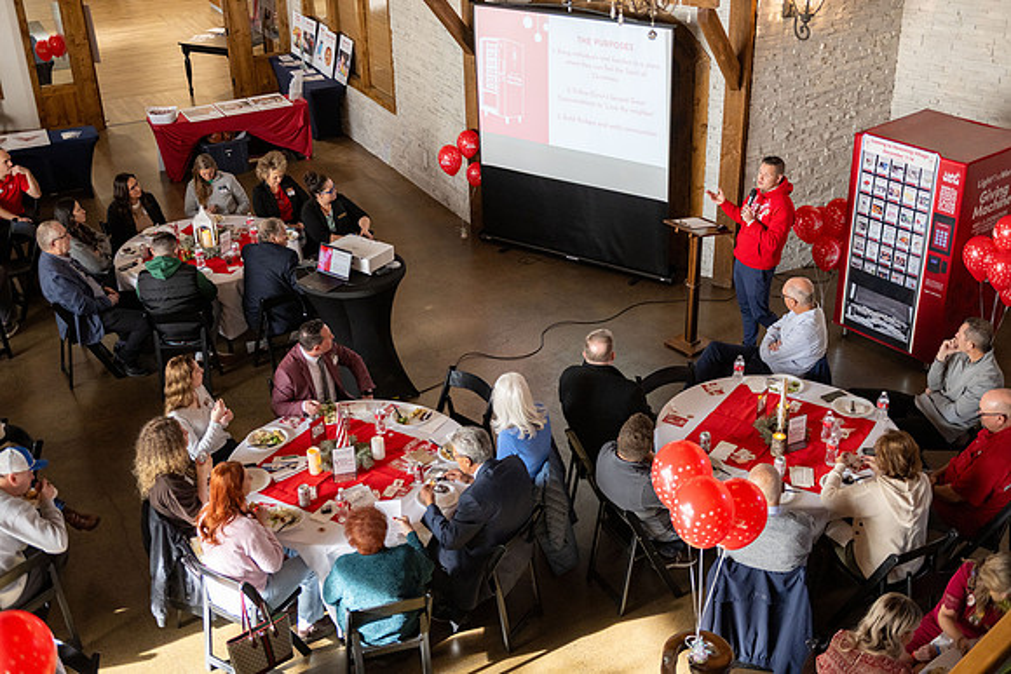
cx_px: 506
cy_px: 337
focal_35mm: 40
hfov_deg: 48.4
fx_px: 1124
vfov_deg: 33.4
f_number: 2.8
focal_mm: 40
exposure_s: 1/500
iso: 1250
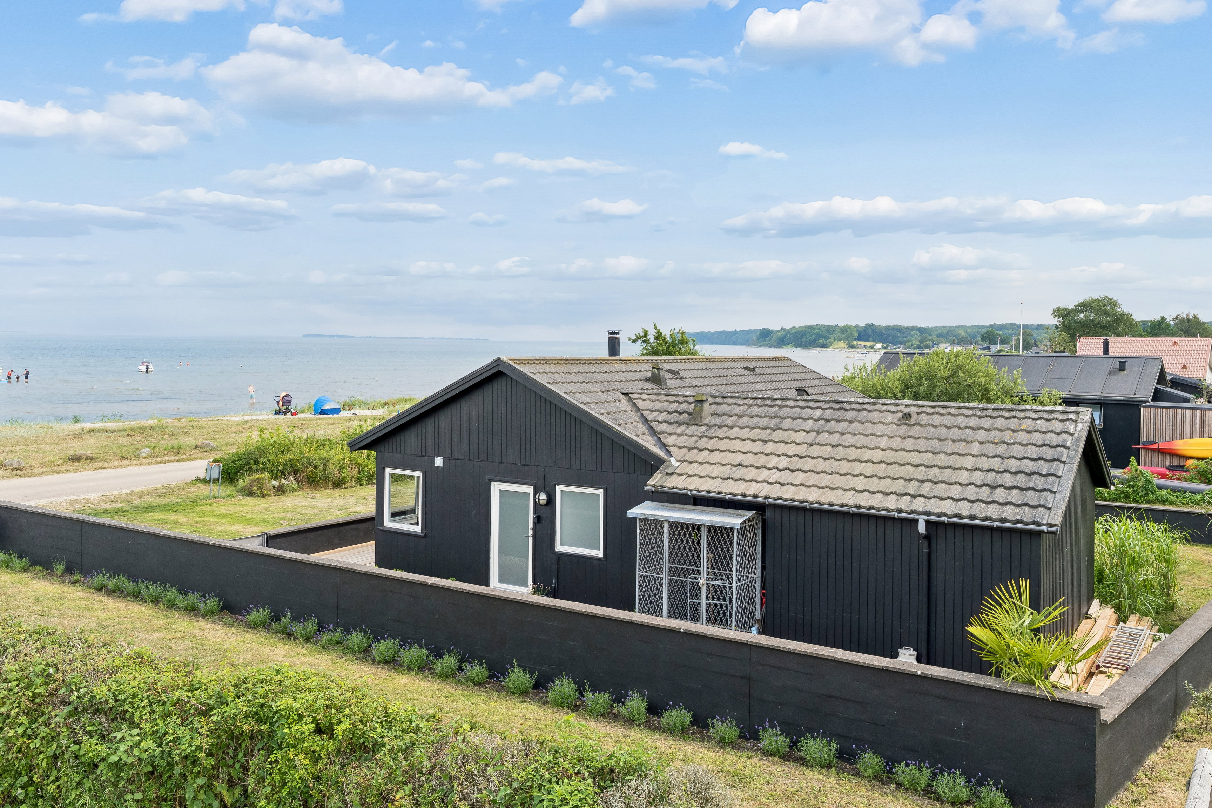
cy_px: 404
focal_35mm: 30
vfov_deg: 43.6
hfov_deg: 61.9
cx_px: 606
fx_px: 1010
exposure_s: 1/160
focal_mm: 20
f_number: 8
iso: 200
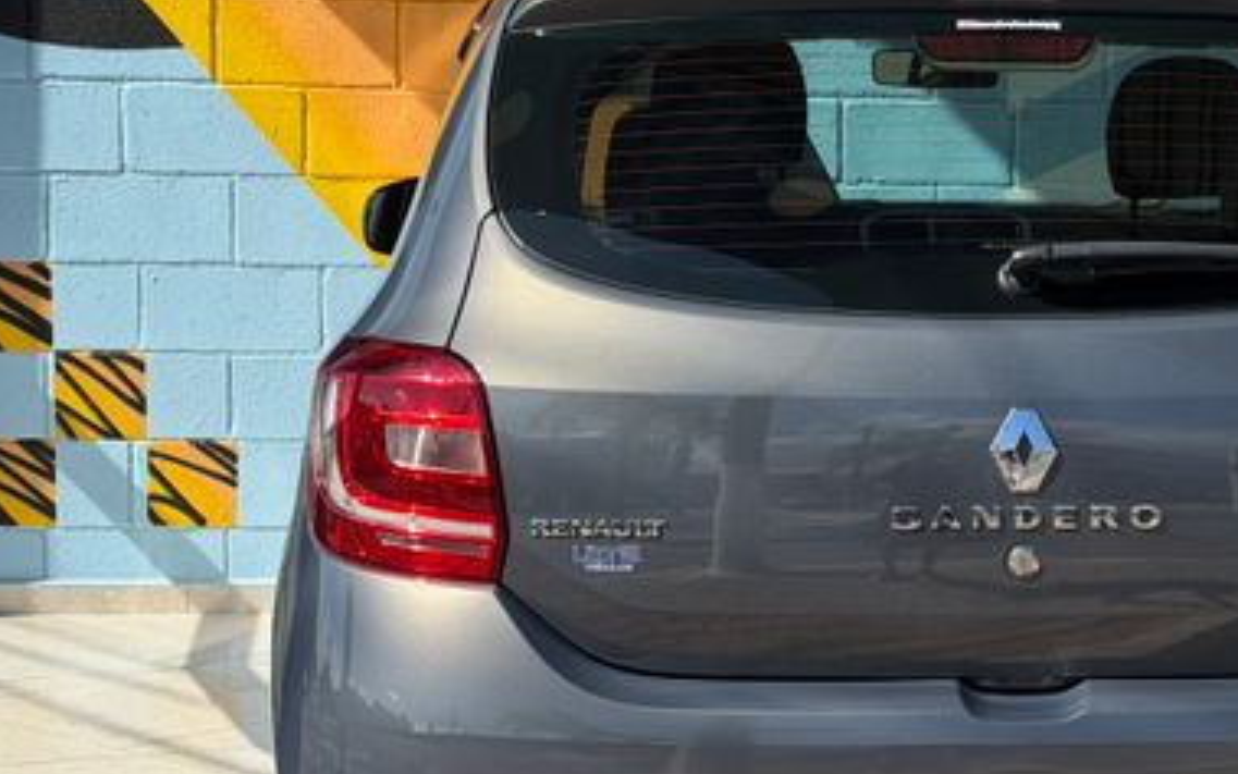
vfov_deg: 12.7
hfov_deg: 19.9
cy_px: 460
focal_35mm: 103
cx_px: 1016
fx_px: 3476
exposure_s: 1/5208
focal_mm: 6.76
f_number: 1.78
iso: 100
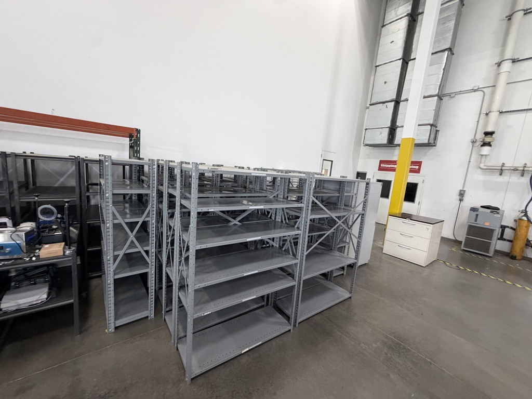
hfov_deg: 102.1
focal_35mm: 14
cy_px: 200
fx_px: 215
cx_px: 266
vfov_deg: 85.7
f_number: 2.2
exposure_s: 1/120
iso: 320
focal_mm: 2.22
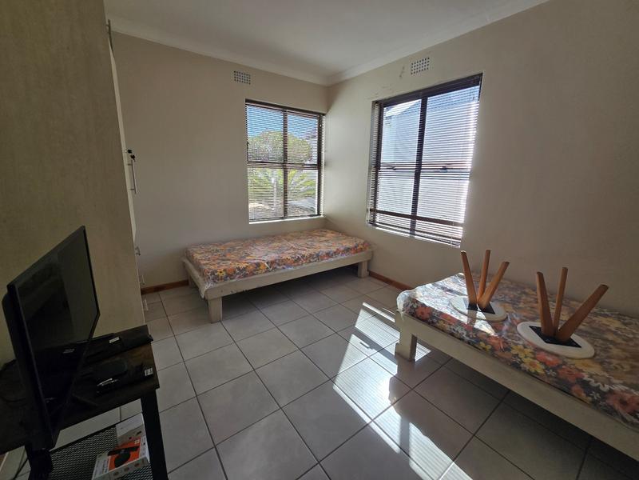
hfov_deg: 106.2
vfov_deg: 89.9
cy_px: 240
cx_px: 320
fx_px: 240
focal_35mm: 13
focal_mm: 2.2
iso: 50
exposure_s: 1/539
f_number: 2.2
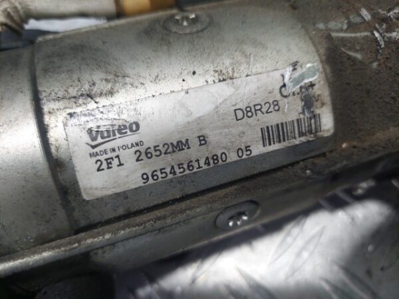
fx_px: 288
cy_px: 150
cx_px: 200
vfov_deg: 54.9
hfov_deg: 69.4
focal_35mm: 25
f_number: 1.8
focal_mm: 5.23
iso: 80
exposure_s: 1/100
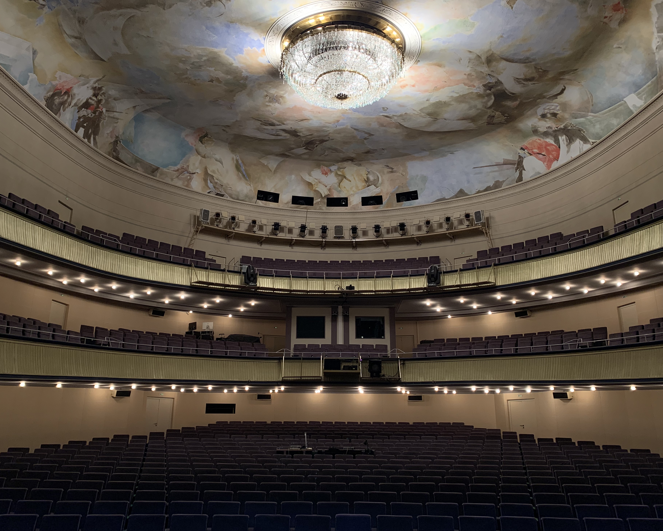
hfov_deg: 62.2
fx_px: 549
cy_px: 271
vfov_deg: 51.5
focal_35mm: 28
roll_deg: -0.8
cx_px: 326
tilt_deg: +15.6
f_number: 1.8
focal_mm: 4.25
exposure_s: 1/50
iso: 50
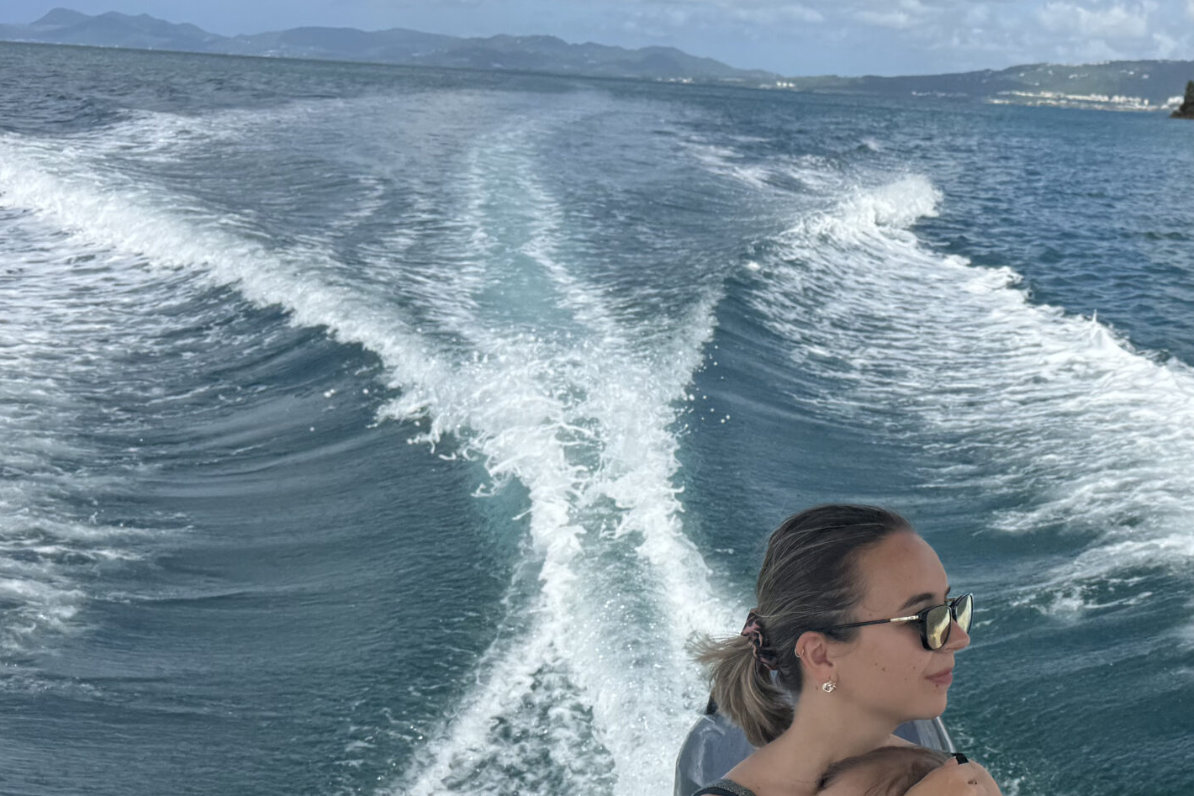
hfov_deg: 41.6
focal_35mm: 45
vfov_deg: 29.7
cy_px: 530
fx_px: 1493
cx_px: 964
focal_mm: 6.76
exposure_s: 1/6410
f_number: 1.78
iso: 80
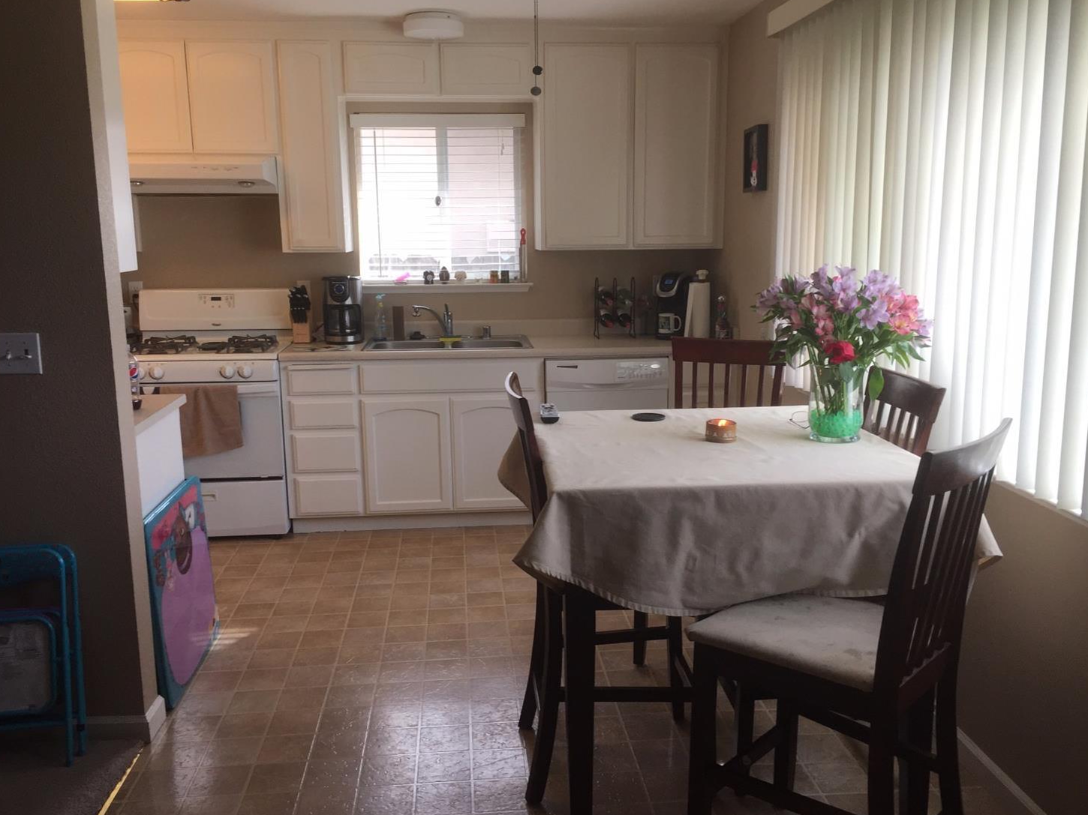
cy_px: 414
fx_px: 943
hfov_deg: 60.0
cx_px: 532
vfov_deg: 46.8
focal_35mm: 30
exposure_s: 1/120
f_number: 2.2
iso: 50
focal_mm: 4.15
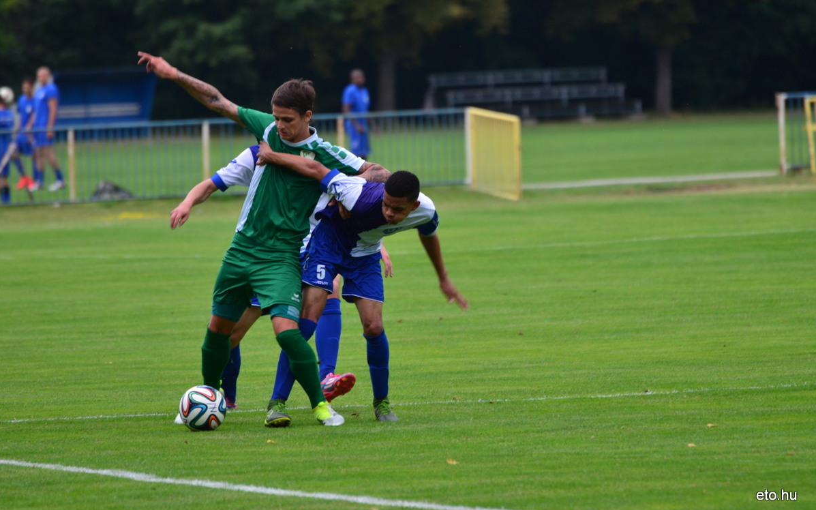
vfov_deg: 2.9
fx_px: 10207
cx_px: 408
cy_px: 249
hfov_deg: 4.6
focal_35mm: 459
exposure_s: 1/250
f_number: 5.6
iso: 320
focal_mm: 300
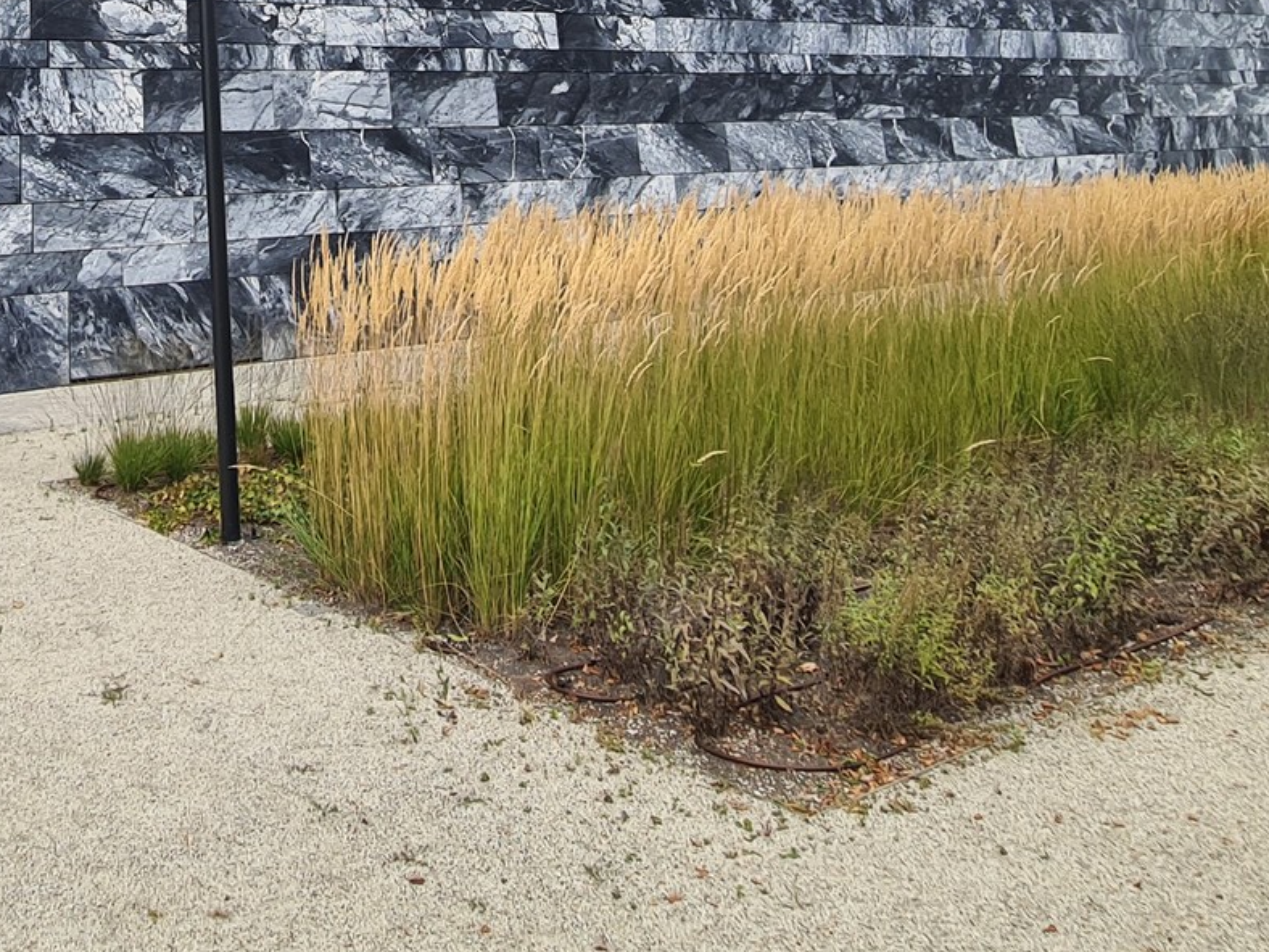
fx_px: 1210
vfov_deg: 35.3
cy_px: -150
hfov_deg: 51.3
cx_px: 225
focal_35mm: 33
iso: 64
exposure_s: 1/780
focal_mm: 2.22
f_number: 2.2
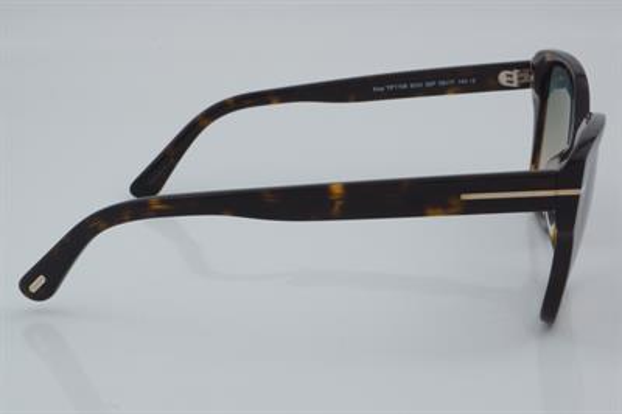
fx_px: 1295
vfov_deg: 18.2
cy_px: 207
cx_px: 311
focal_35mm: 75
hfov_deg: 27.0
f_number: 32
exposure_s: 1/4
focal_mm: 50
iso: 100
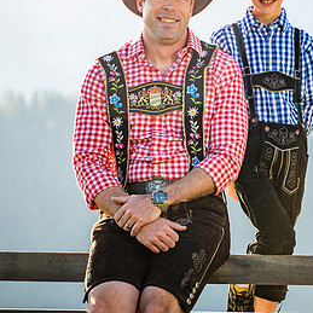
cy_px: 121
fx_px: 2629
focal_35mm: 257
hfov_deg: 6.8
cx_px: 253
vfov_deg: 6.8
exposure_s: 1/250
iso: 100
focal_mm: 135
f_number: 8
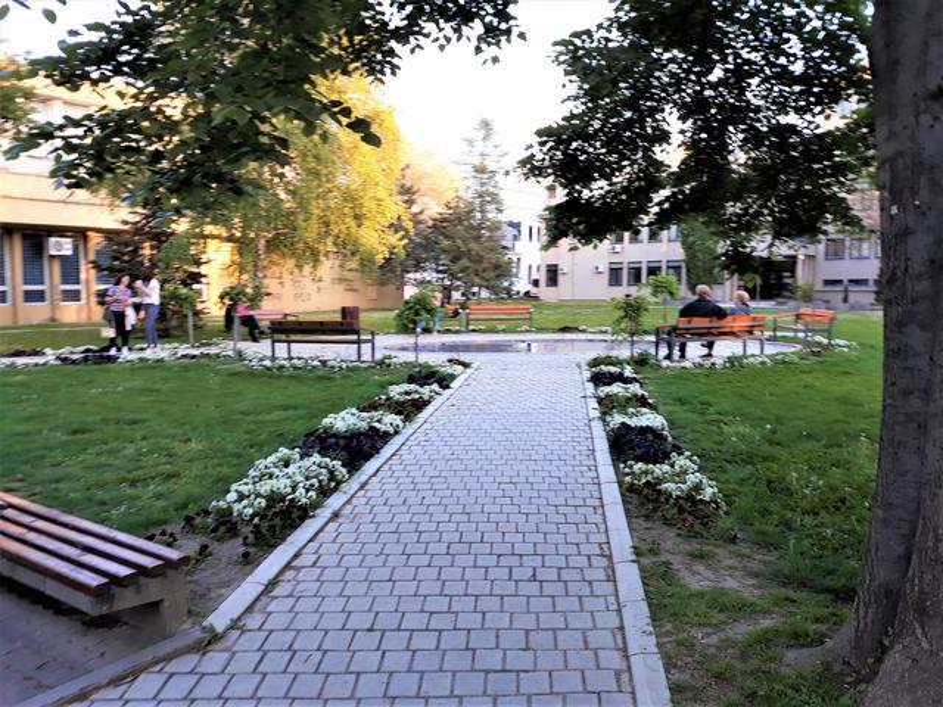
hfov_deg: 65.3
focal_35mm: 27
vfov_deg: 51.4
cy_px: 354
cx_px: 472
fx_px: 736
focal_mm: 3.71
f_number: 1.7
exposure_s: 1/100
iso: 40
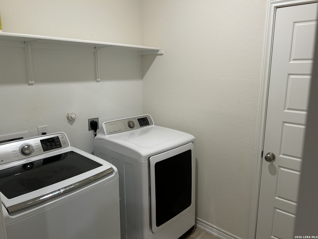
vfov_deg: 53.1
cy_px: 120
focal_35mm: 26
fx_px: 239
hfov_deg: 67.3
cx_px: 159
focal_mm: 5.7
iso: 80
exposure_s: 1/60
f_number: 1.5
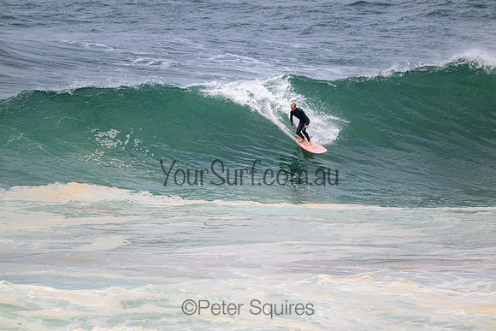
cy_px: 166
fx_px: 6890
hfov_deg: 4.1
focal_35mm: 500
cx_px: 248
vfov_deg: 2.8
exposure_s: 1/2000
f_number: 11
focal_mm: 500
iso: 900
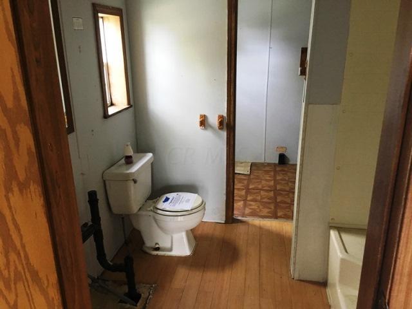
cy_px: 154
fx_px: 345
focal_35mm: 29
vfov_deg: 48.2
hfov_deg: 61.7
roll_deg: +0.5
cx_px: 206
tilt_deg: -17.0
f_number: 2.2
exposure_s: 1/30
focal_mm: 4.15
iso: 160
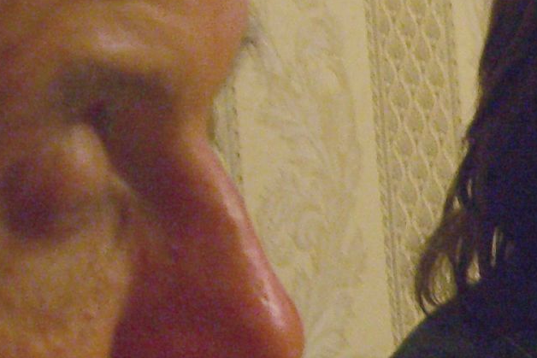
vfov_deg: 8.4
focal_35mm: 161
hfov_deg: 12.2
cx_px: 774
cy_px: 468
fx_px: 2402
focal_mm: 7.9
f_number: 2.8
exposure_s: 1/8
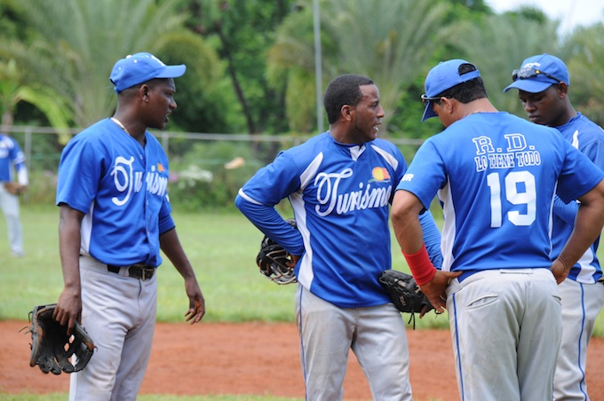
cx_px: 302
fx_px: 5280
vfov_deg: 4.4
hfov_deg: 6.5
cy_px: 200
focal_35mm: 315
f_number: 7.1
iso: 500
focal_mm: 210
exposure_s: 1/200
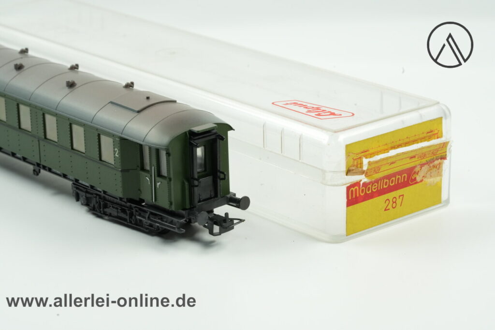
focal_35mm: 90
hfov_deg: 22.6
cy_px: 165
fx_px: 1237
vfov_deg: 15.2
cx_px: 248
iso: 2500
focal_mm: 90
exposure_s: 1/30
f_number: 16
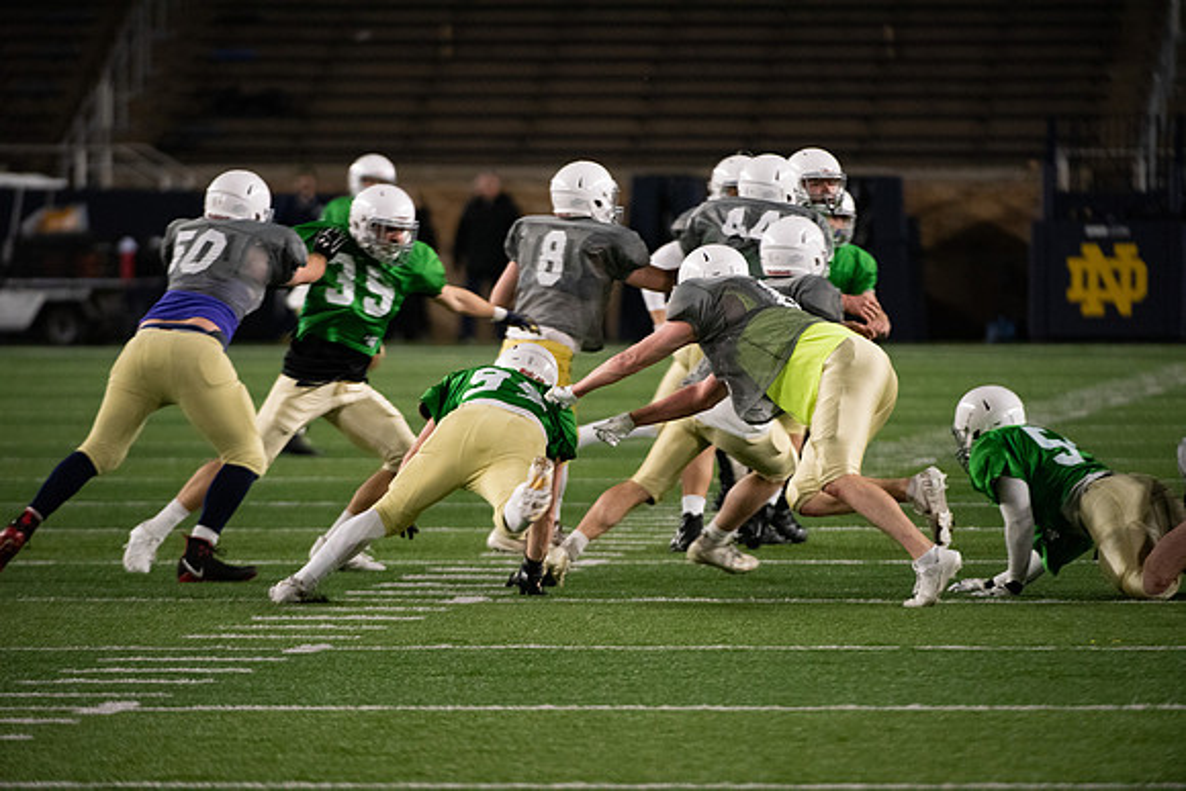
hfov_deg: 5.7
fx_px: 11862
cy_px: 396
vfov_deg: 3.8
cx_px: 593
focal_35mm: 360
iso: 4500
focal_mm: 360
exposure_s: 1/500
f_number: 4.5
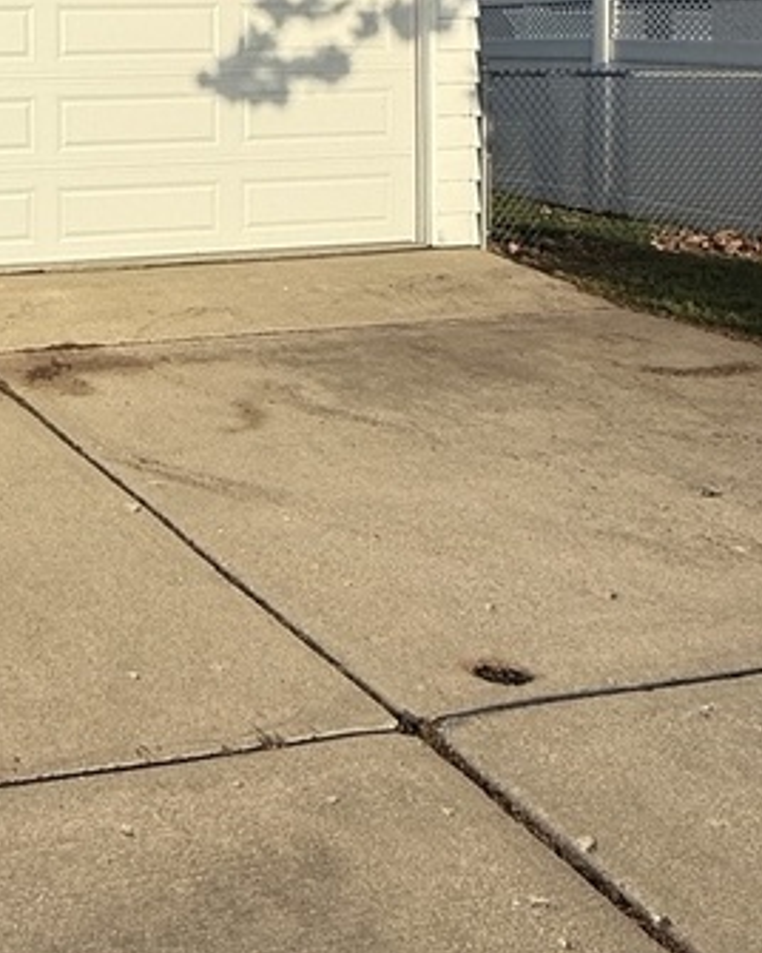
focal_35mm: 44
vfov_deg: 38.0
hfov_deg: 30.4
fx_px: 1240
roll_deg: +0.3
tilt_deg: +0.3
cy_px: 28
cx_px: -88
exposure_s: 1/3891
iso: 50
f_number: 2.2
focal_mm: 2.22
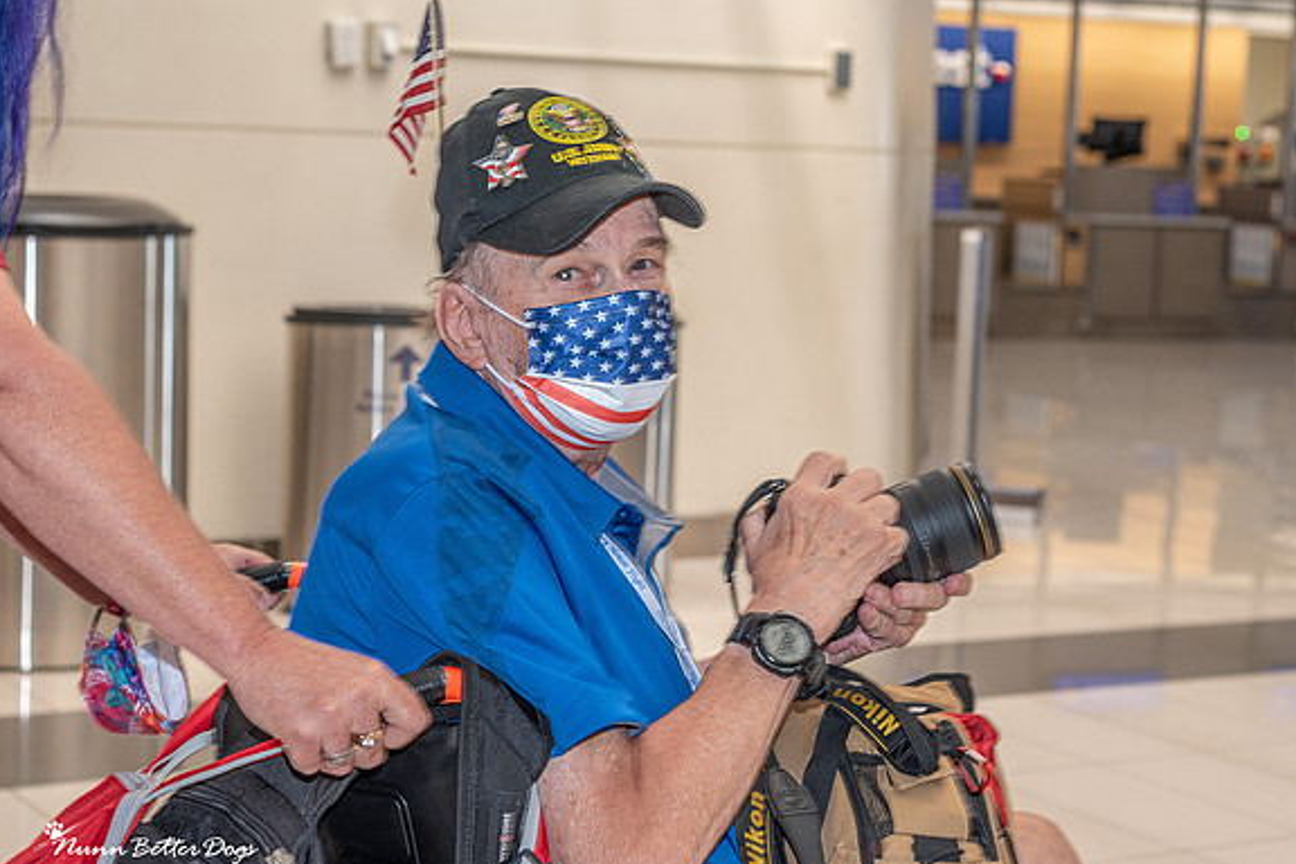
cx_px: 598
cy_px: 453
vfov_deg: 18.7
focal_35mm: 73
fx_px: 2628
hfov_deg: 27.7
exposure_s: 1/100
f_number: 4.5
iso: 640
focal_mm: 50
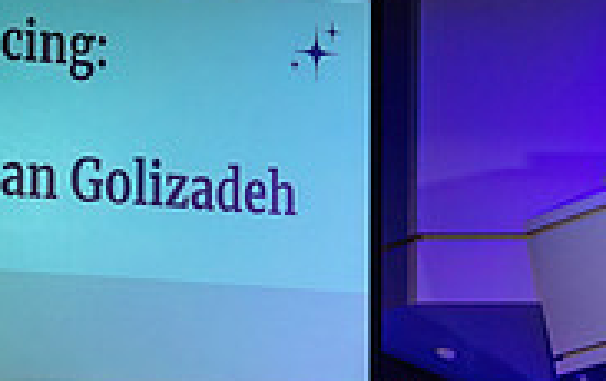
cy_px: 444
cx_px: 799
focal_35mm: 137
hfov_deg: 14.6
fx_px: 2266
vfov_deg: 9.5
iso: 1600
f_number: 2.8
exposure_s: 1/320
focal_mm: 41
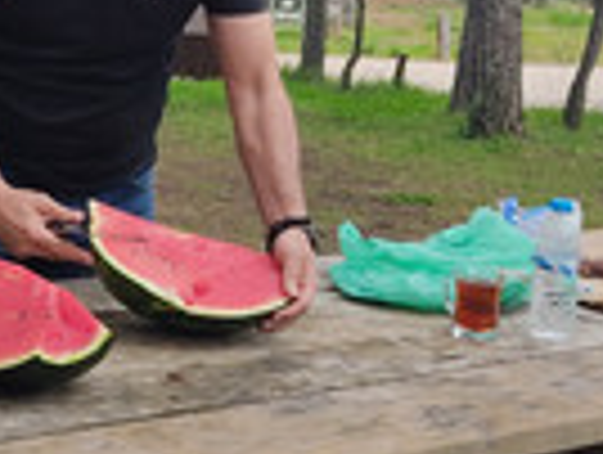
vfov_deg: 15.2
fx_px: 1693
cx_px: 27
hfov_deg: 19.7
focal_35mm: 97
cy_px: 97
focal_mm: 4.74
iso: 123
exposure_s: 1/100
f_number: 1.79
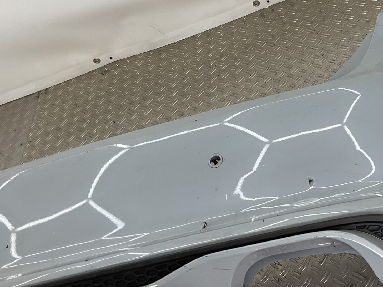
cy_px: 126
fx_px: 564
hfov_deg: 35.8
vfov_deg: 28.5
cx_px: 327
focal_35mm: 51
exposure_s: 1/131
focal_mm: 3
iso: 16
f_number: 1.8
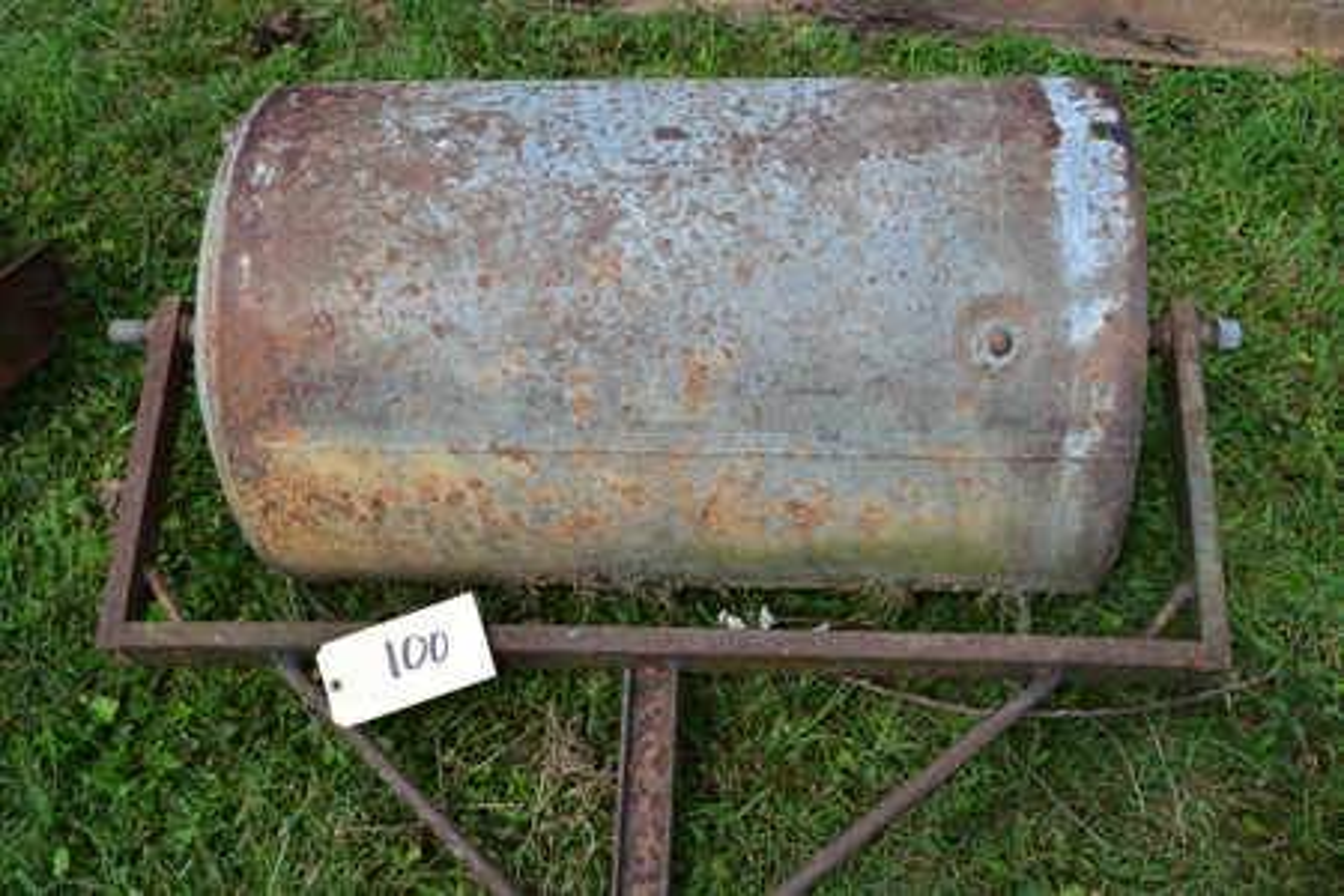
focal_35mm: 40
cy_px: 448
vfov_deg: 33.0
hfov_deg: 47.9
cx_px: 672
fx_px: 1512
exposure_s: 1/400
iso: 400
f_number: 11
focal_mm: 27
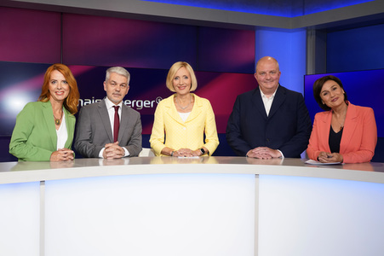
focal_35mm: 31
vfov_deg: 42.3
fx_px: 330
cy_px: 128
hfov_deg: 60.3
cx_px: 192
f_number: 5.6
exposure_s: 1/125
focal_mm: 31
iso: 2000
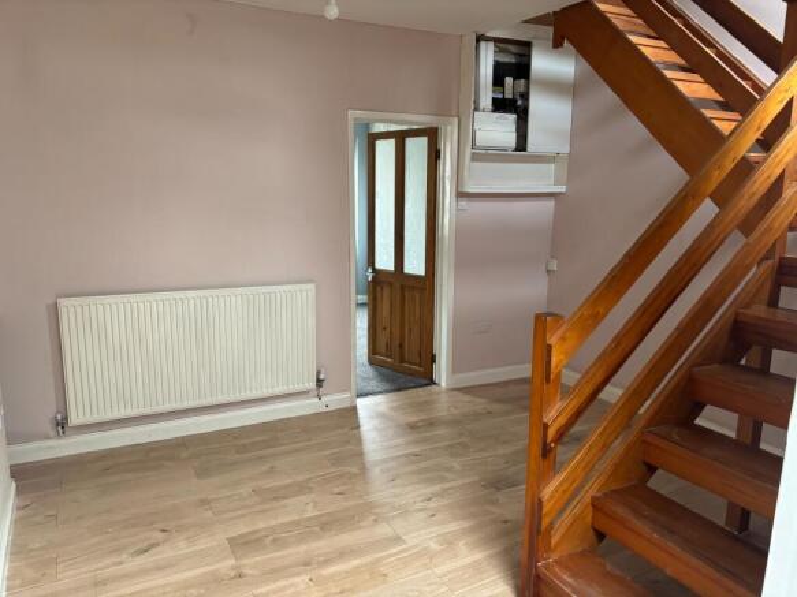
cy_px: 298
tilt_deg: -10.3
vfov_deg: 53.0
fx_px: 599
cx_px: 398
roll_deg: -0.5
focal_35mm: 26
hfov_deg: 67.3
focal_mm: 5.96
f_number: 1.6
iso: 200
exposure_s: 1/60
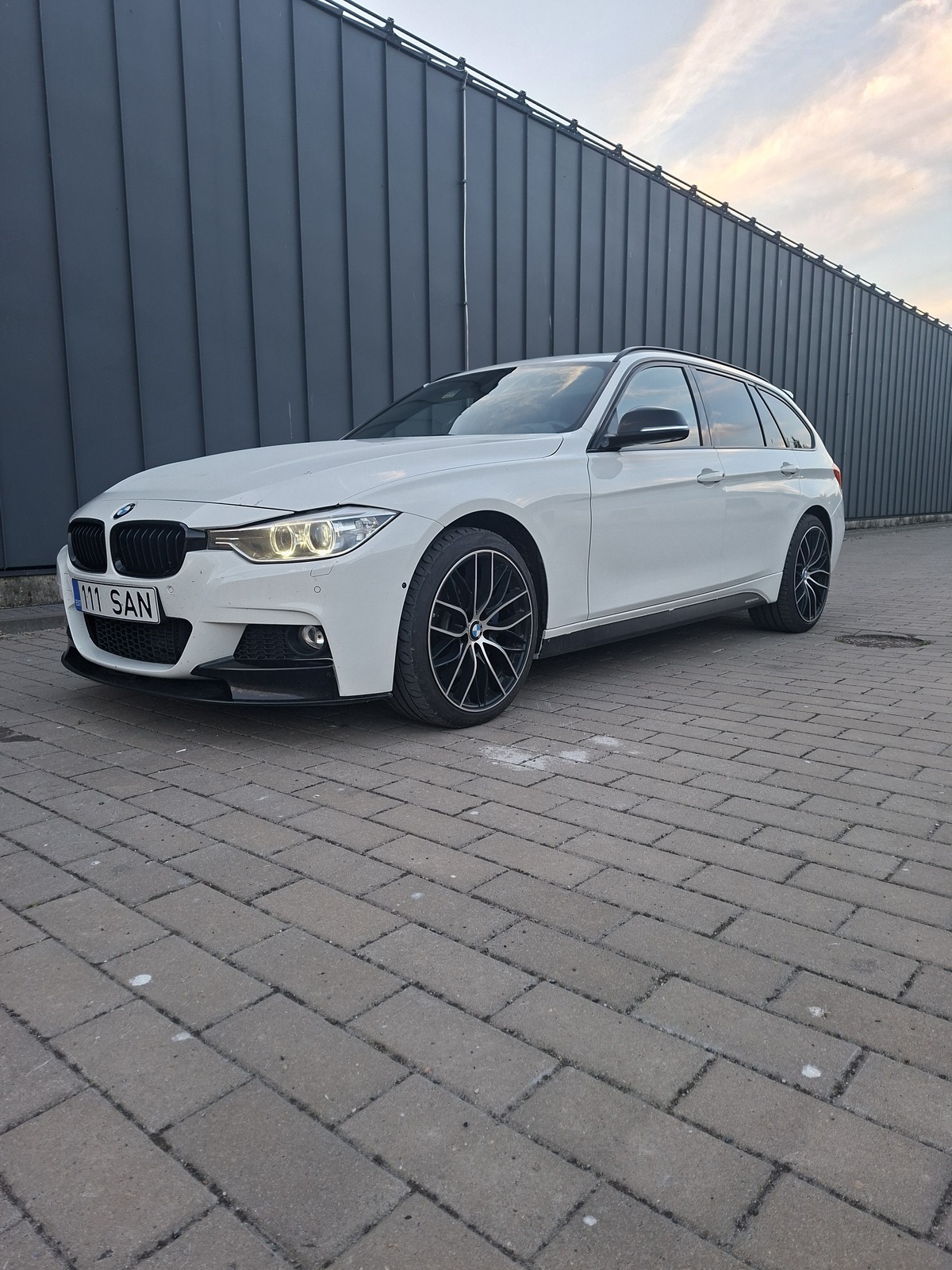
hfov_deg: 58.9
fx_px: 843
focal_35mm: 23
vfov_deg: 73.9
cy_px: 635
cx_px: 476
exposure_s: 1/100
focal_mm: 5.54
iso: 50
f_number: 1.8
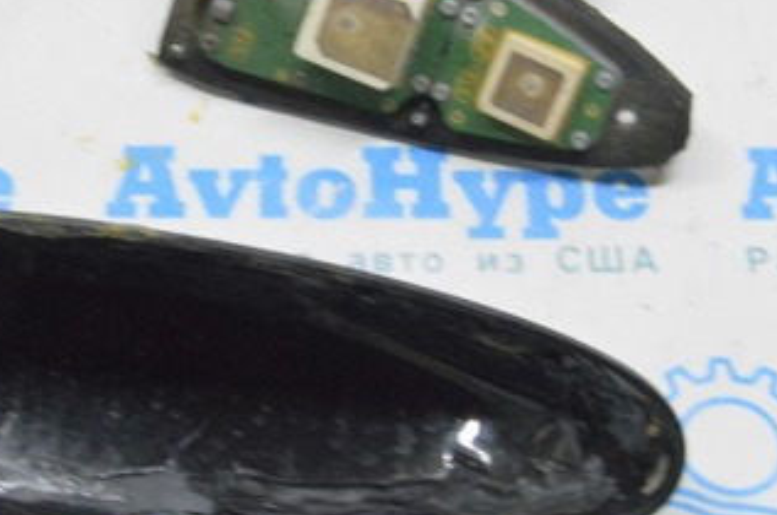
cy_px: 170
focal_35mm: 94
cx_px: 316
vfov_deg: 14.5
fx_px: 2025
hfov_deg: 21.7
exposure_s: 1/15
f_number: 20
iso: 6400
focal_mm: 31
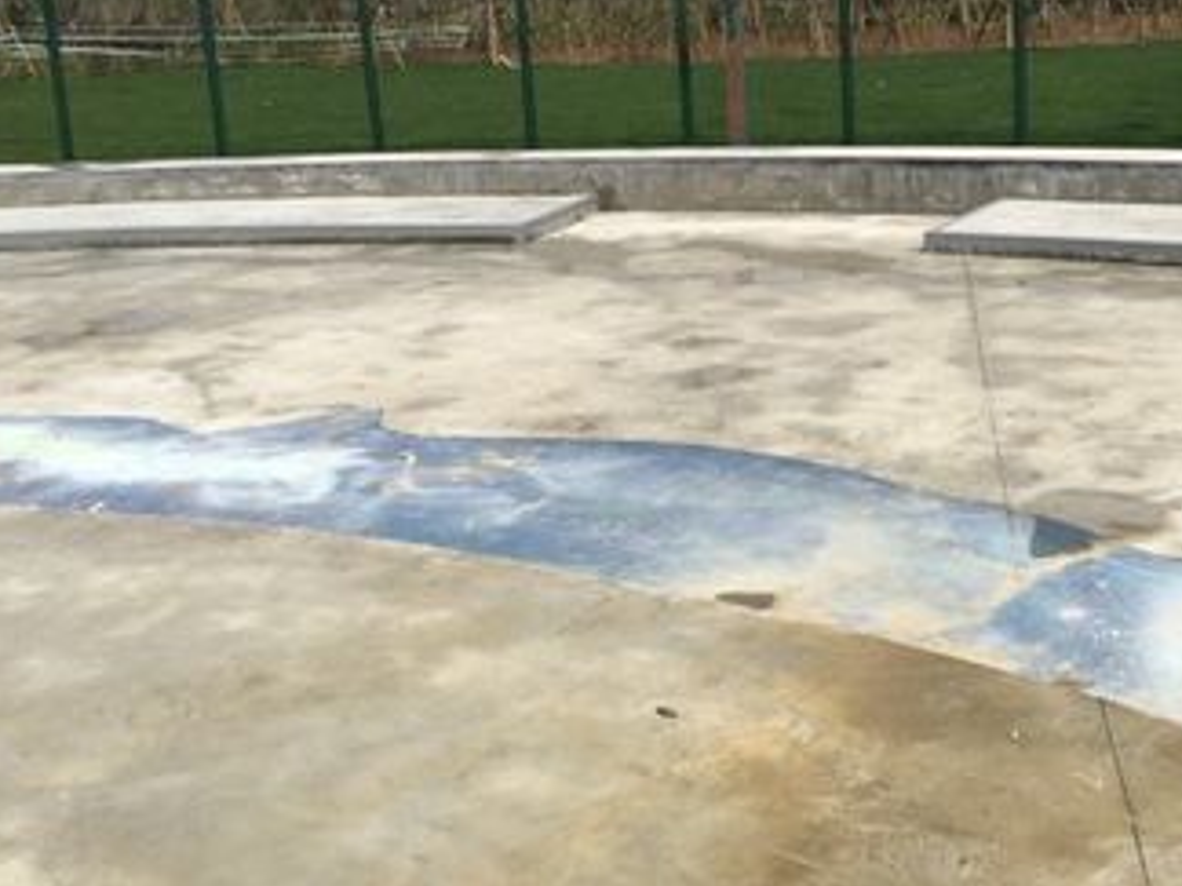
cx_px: 773
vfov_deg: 33.2
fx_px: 1468
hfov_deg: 43.3
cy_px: 266
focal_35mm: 43
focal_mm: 4.15
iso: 32
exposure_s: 1/2825
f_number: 2.2
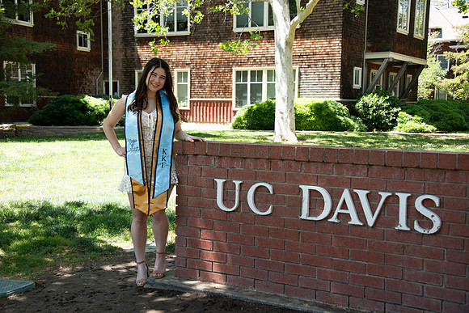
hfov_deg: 39.6
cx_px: 234
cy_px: 156
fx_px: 652
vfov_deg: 27.0
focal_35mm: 50
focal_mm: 50
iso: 640
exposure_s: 1/400
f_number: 5.6
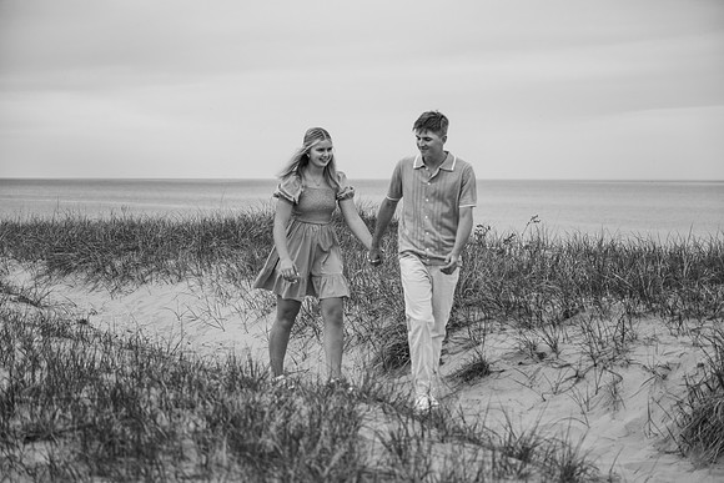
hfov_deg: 32.9
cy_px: 242
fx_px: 1227
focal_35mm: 61
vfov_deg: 22.3
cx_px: 362
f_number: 2.8
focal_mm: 61
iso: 200
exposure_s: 1/1000
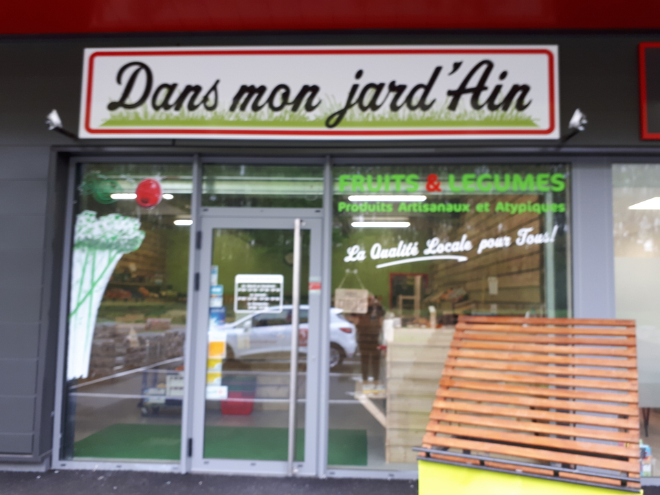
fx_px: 515
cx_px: 330
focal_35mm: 27
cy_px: 248
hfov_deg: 65.3
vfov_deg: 51.4
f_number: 1.9
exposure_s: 1/33
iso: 50
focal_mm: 3.6
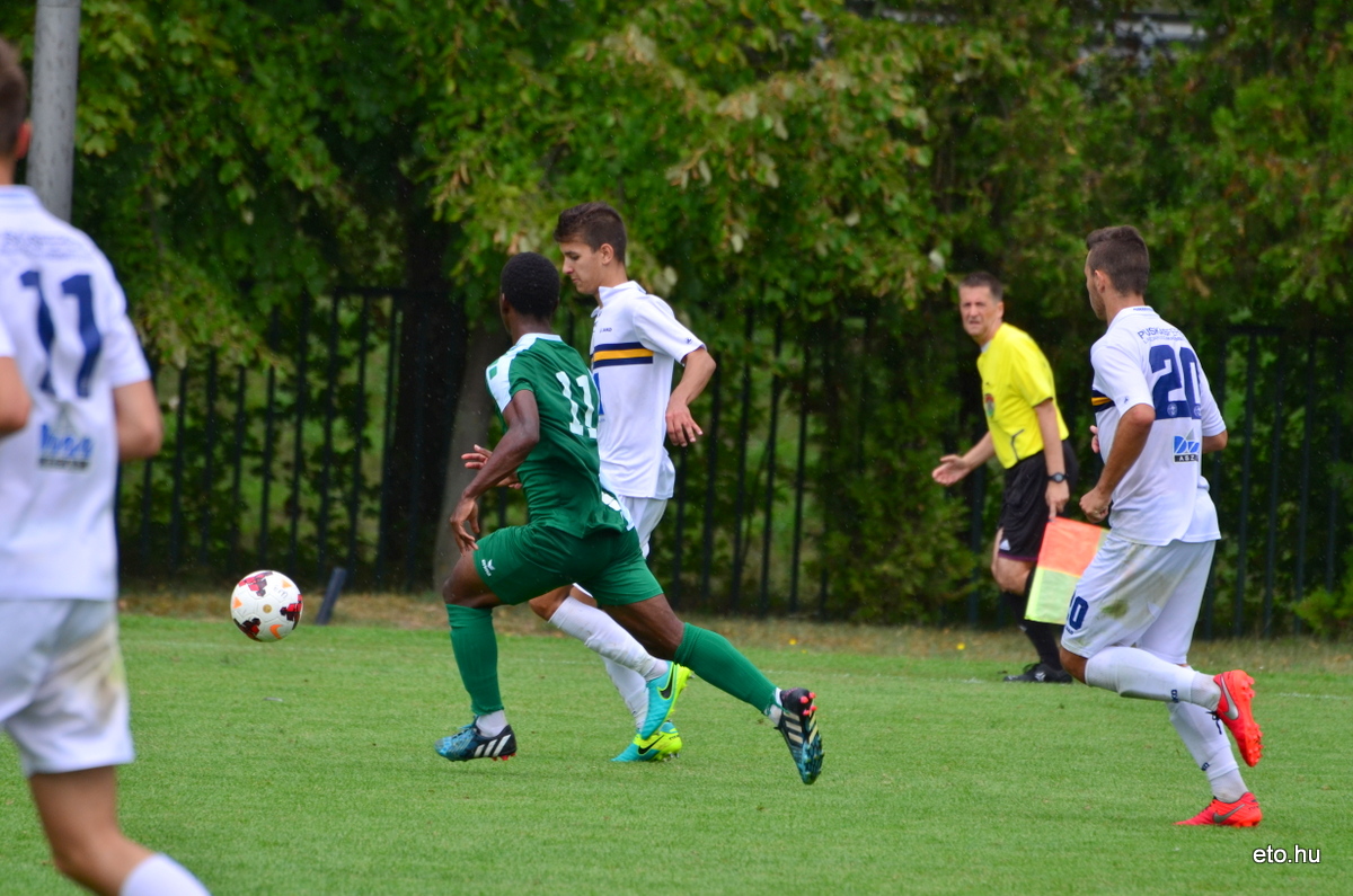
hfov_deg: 4.6
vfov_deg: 3.0
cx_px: 676
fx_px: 16879
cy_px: 448
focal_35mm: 450
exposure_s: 1/1000
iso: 400
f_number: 6.3
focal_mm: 300
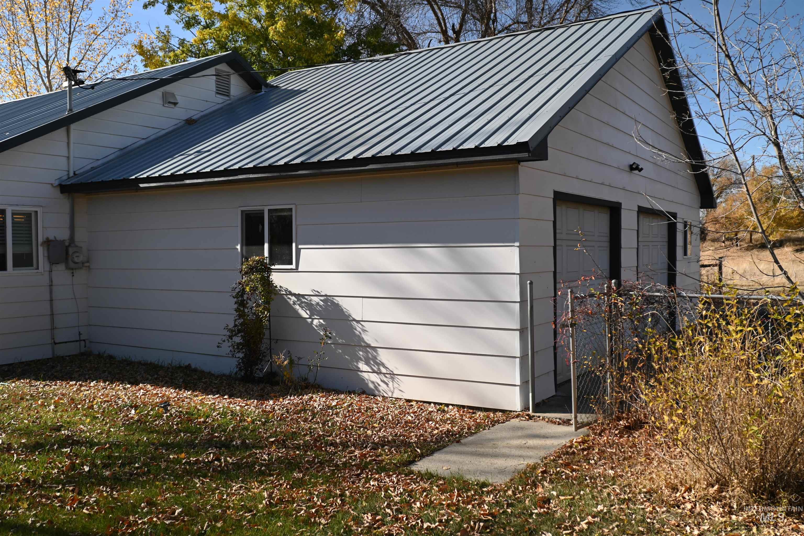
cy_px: 268
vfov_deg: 43.6
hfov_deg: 61.9
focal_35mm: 30
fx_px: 670
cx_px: 402
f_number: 2.8
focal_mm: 20
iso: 100
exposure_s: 1/125
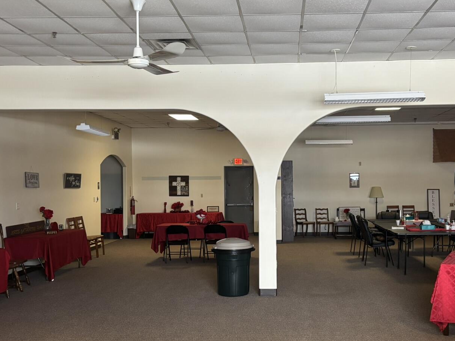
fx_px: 578
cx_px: 267
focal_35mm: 44
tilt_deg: -0.7
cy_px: 190
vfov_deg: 32.9
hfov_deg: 42.8
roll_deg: +0.0
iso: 320
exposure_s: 1/60
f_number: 1.6
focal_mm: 5.96
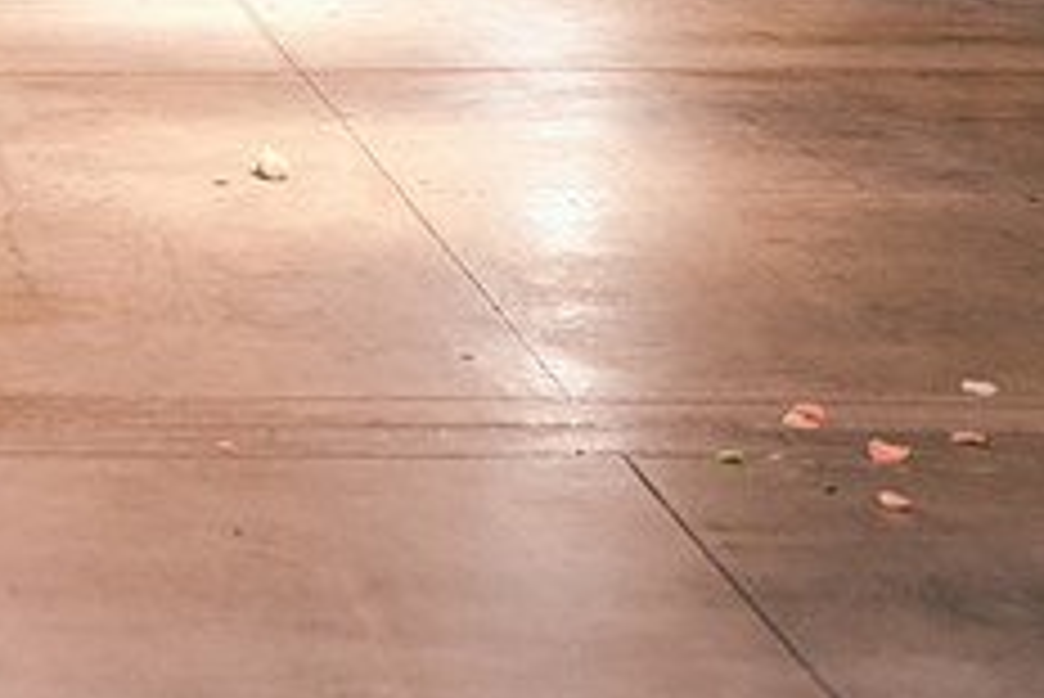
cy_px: -142
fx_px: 2757
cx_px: -148
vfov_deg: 14.0
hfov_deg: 20.3
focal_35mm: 95
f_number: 2.8
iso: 3200
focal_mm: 38
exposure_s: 1/200
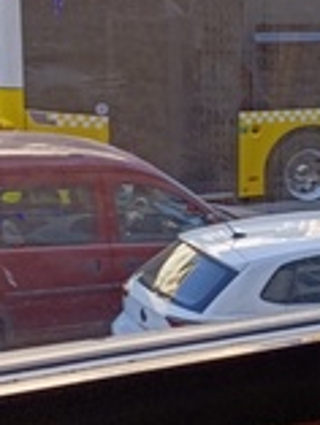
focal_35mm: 134
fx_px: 1649
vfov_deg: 14.7
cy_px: 203
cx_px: 862
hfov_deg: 9.4
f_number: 1.6
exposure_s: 1/142
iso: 50
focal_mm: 6.14
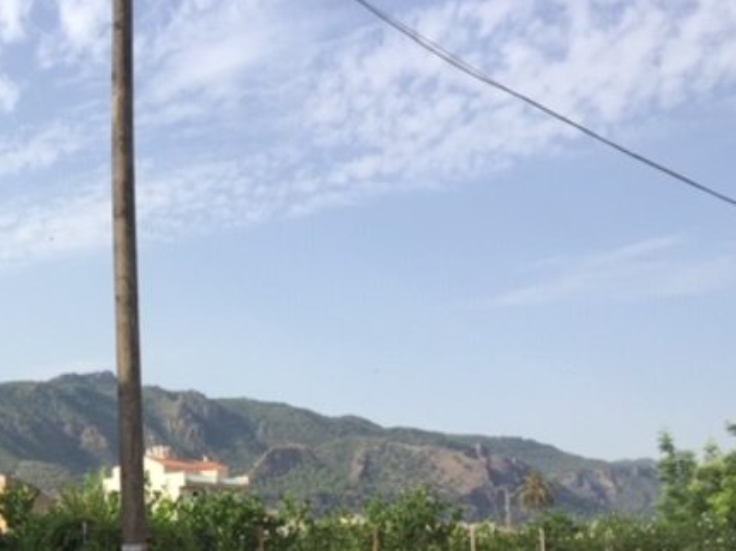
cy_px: 477
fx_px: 1147
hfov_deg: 33.8
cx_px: 84
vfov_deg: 26.3
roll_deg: +0.3
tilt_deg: +5.6
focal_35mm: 54
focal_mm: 4.15
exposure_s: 1/1412
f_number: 2.2
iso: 32
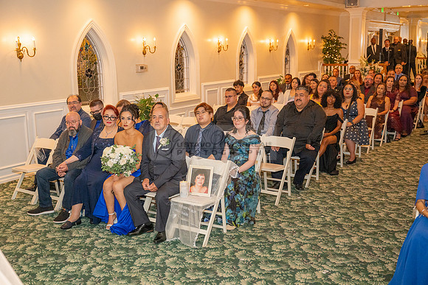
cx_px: 214
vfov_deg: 32.6
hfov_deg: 47.4
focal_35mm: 41
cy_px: 142
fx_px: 488
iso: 1600
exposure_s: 1/200
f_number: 3.5
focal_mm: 41
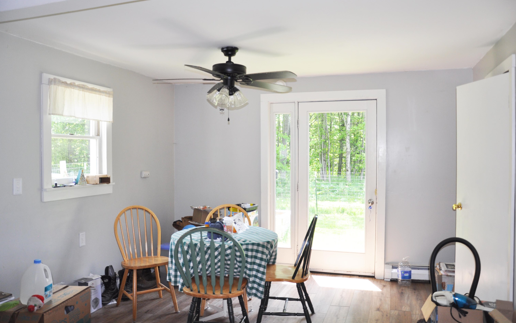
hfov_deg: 66.5
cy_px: 159
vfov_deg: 44.5
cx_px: 256
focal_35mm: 28
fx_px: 394
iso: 400
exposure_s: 1/200
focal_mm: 18
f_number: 4
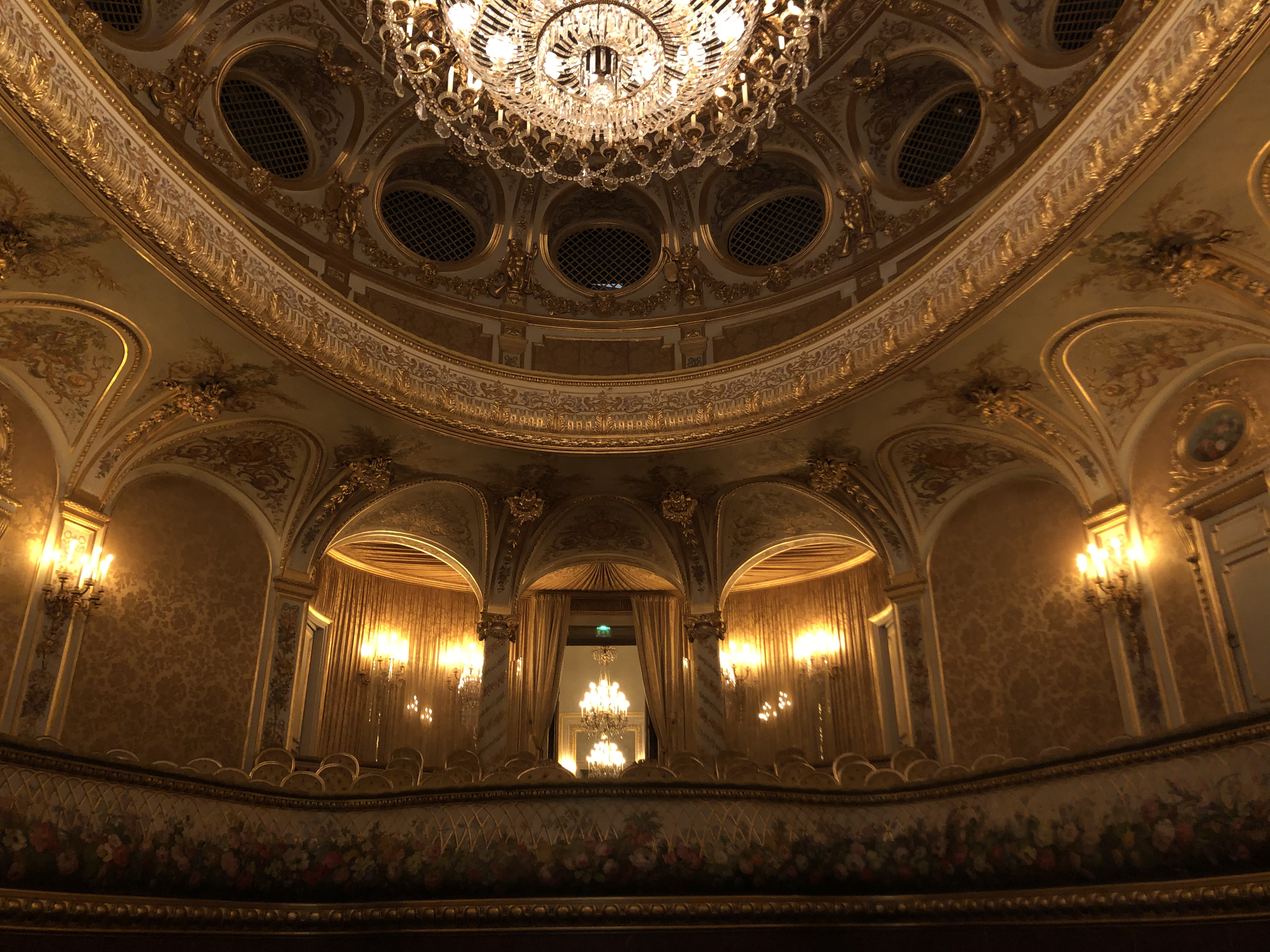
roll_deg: +1.4
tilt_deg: +24.2
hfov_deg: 63.4
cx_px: 635
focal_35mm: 28
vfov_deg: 49.7
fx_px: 1027
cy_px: 476
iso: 160
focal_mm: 4
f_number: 1.8
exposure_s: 1/4
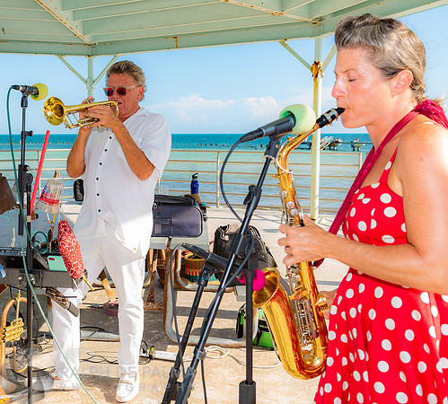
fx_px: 553
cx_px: 145
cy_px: 171
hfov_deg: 43.4
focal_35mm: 40
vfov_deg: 40.0
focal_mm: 28
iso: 100
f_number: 5.6
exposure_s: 1/200
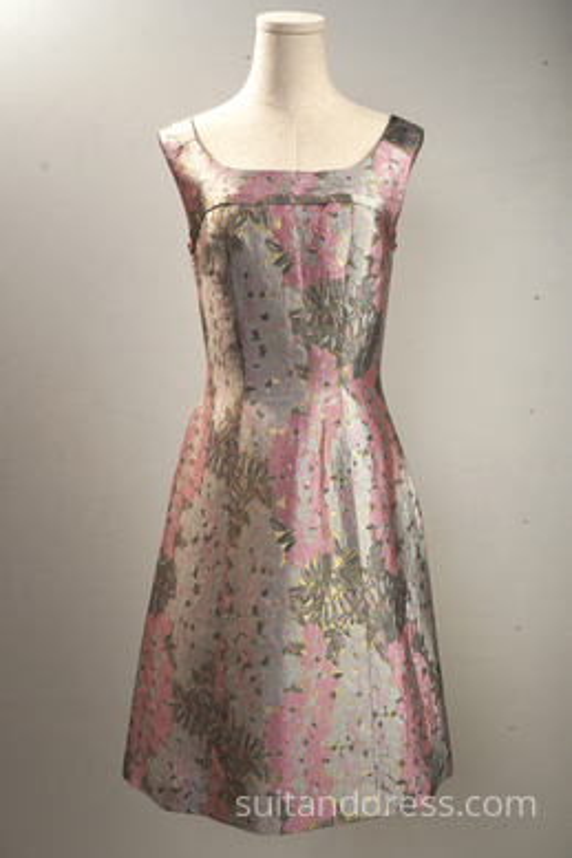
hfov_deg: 28.1
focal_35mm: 48
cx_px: 286
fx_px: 1145
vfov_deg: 41.1
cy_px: 429
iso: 200
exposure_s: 1/10
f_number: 13
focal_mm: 32
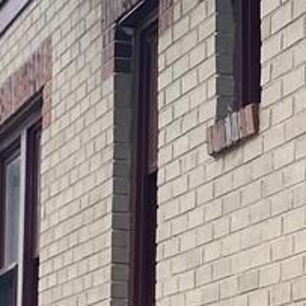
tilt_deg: +2.2
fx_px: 1810
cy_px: 392
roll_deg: -0.4
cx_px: 595
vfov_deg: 9.5
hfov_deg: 9.1
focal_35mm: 181
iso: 32
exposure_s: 1/805
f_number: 1.8
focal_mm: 4.25
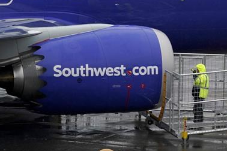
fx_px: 2364
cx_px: 181
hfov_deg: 5.5
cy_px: 30
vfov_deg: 3.7
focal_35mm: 375
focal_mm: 218
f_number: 5.6
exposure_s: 1/1000
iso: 2000
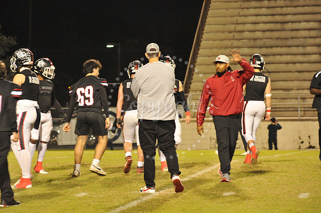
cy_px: 106
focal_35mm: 200
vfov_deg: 6.9
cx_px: 160
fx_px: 1782
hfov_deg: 10.3
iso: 6400
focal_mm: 200
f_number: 7.1
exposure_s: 1/80
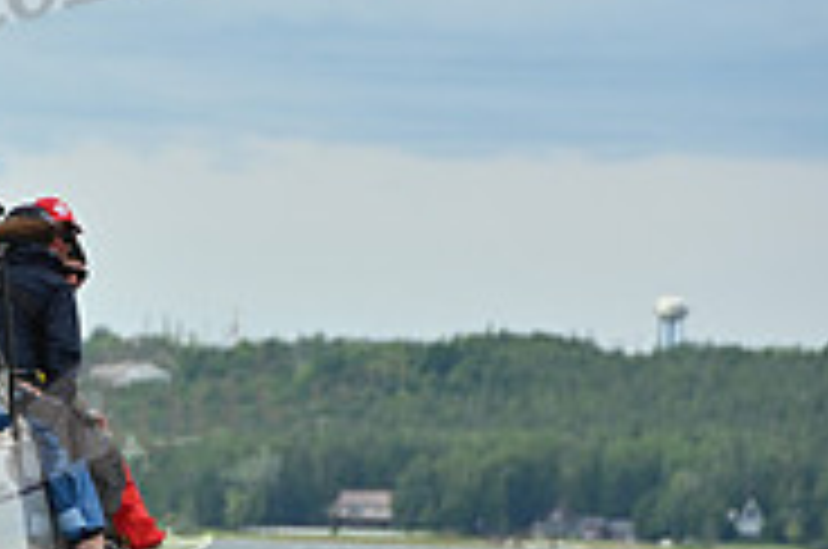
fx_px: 14511
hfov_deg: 3.3
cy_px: 263
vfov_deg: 2.2
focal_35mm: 632
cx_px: -454
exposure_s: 1/1000
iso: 320
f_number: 8
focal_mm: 200
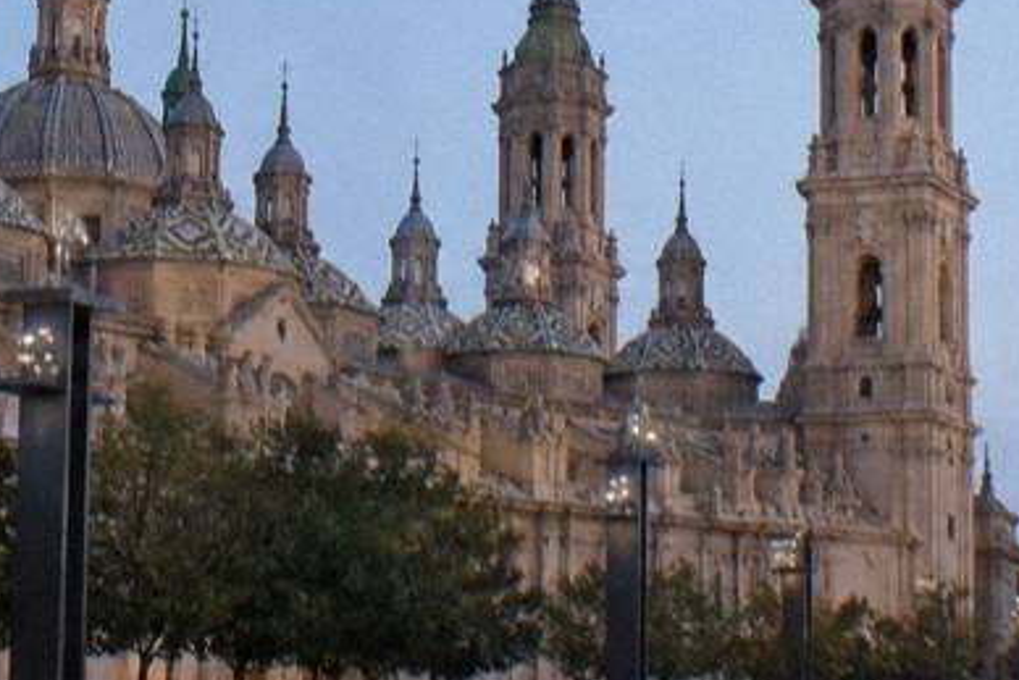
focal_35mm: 103
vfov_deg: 13.3
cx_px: 893
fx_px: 2916
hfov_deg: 19.5
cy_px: 294
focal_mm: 40
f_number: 11
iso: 200
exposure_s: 1/100
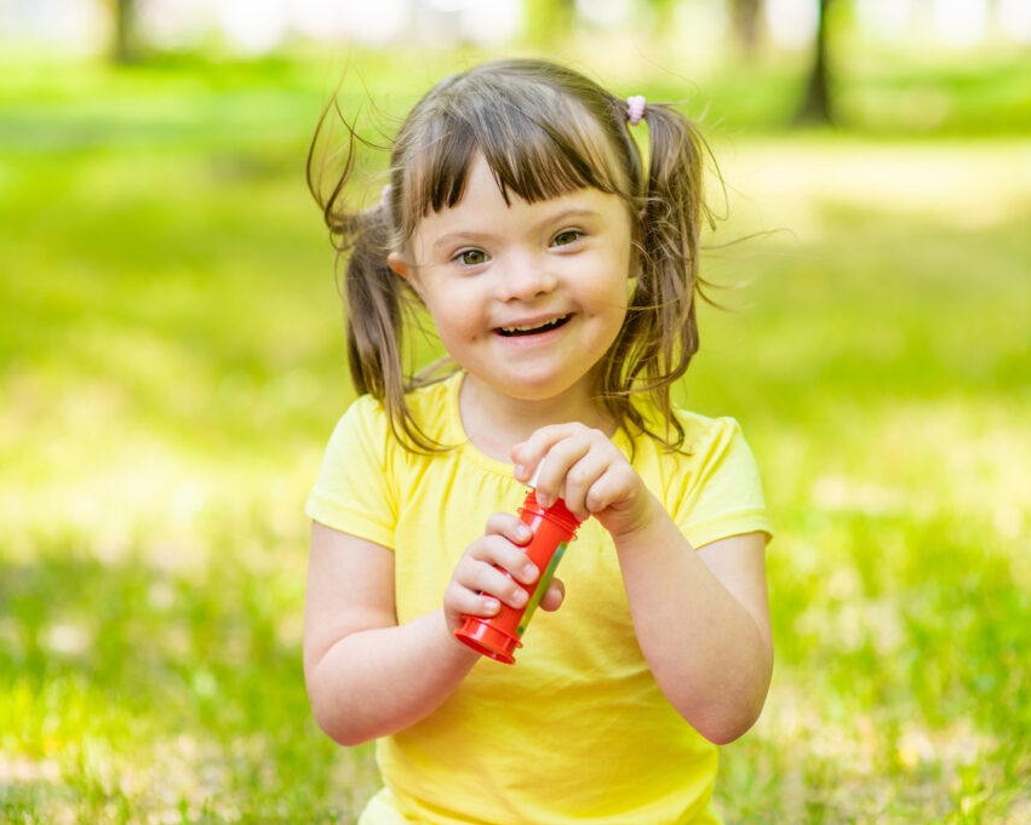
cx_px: 542
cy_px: 412
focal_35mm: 96
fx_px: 2930
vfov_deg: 16.0
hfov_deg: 20.0
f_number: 2.8
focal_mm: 85
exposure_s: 1/500
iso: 200
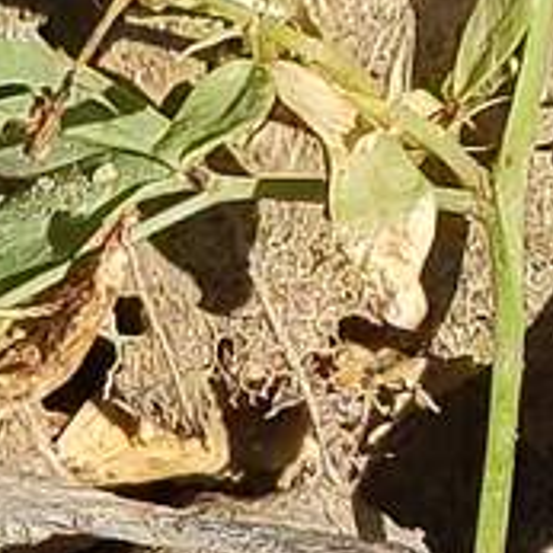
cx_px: -137
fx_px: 1536
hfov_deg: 19.1
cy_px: 885
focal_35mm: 85
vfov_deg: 17.7
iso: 112
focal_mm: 4.77
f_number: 1.75
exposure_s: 1/1354
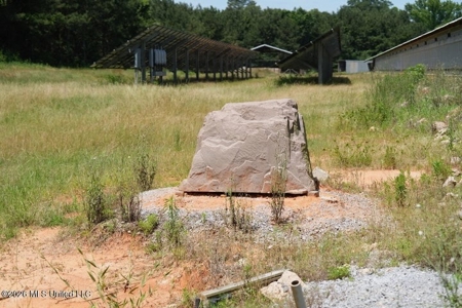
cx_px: 231
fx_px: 898
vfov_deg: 19.5
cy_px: 154
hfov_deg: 28.8
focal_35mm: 70
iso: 1000
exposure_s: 1/8000
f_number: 3.5
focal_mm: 70
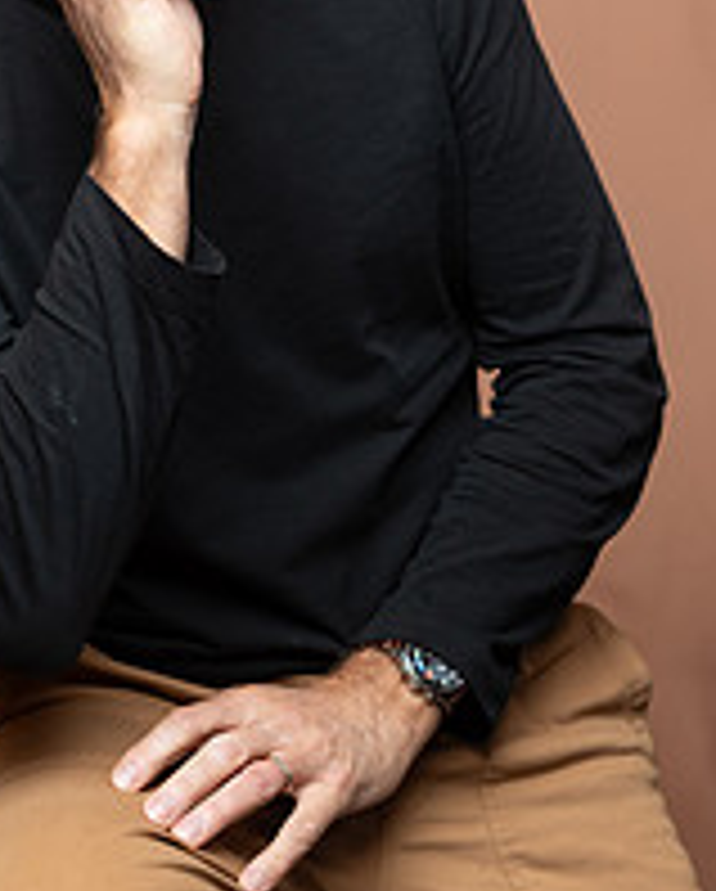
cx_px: 284
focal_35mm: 147
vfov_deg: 13.1
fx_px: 3885
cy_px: 252
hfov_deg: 10.5
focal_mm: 69
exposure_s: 1/160
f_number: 4
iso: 320
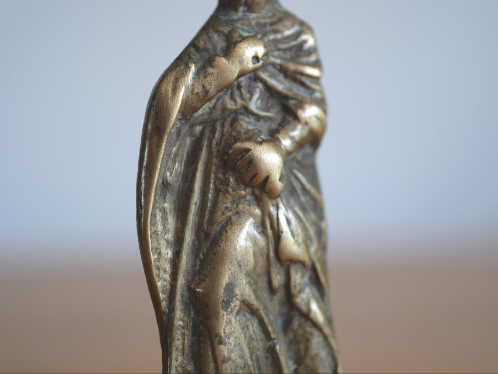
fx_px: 863
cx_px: 249
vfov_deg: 24.4
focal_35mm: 60
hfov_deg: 32.2
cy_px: 187
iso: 200
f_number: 2.8
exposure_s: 1/80
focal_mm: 30
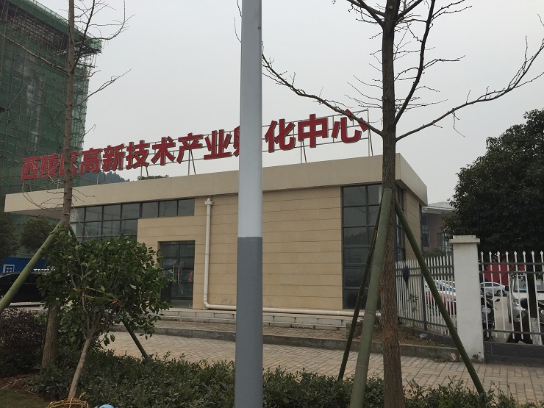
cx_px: 272
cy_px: 204
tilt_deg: +8.0
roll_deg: -2.3
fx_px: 456
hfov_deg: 61.7
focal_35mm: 29
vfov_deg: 48.2
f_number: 2.2
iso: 32
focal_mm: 4.15
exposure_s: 1/1883
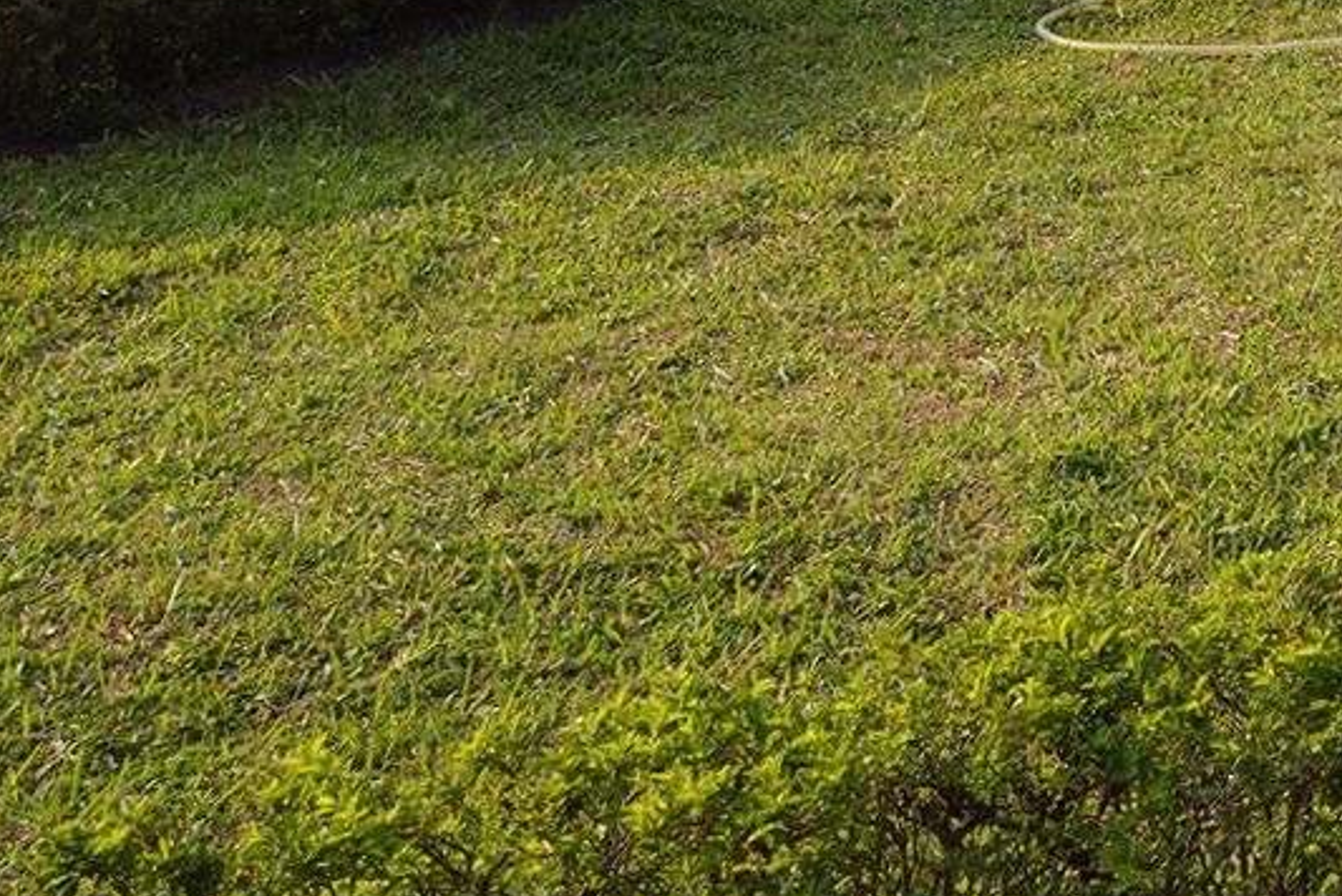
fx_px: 3357
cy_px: -770
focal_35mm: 90
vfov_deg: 13.5
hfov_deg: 19.5
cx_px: 2052
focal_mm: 24
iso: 100
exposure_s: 1/100
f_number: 10
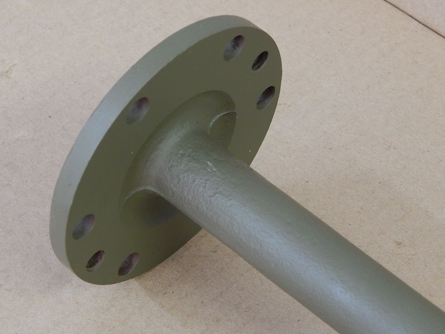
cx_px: 222
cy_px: 167
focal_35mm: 105
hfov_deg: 18.7
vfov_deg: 14.1
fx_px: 1350
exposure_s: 1/20
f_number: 4.5
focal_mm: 18.7
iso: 400
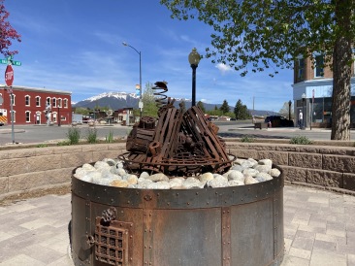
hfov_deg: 67.3
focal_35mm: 26
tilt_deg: -2.3
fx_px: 266
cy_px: 133
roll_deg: +0.4
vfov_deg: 53.0
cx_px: 178
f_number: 1.8
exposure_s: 1/3401
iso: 32
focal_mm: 4.25
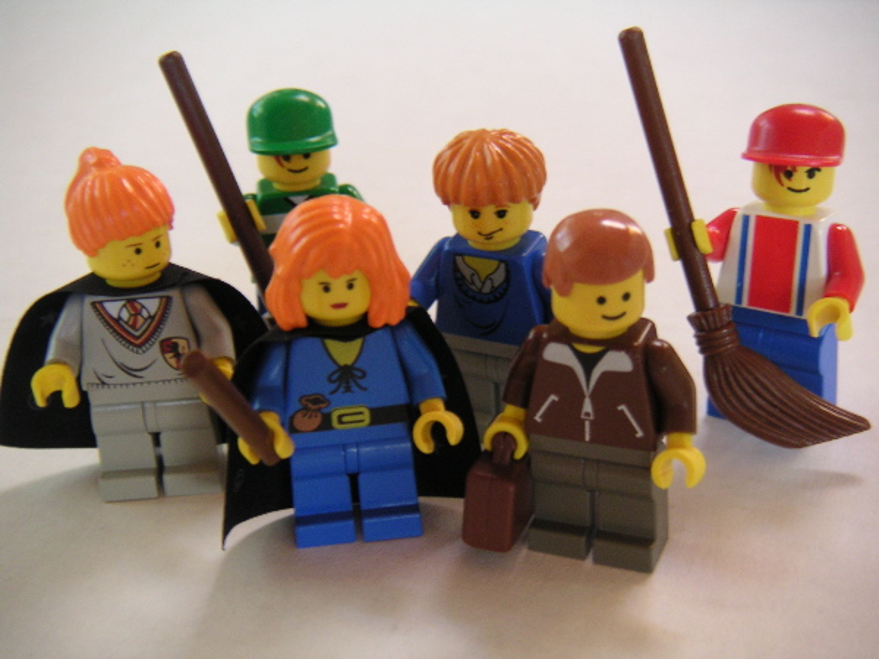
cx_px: 440
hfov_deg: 32.7
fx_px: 1498
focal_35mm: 59
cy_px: 330
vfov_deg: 24.8
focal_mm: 9.2
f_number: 3
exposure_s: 1/15
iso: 100
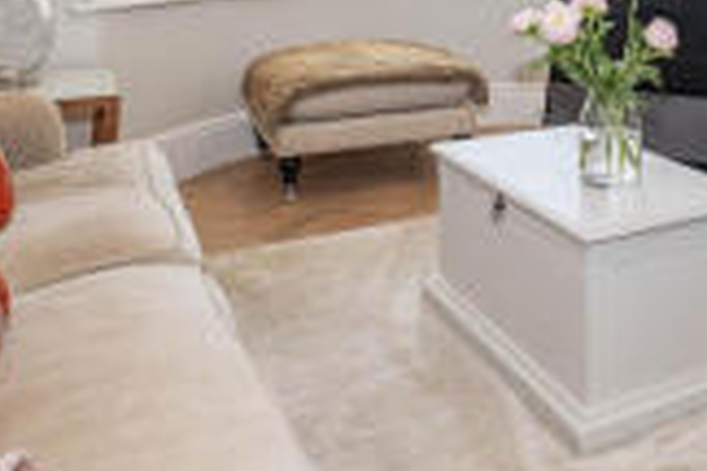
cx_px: 681
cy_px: -41
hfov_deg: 40.0
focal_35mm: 44
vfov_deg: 27.9
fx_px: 864
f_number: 5.6
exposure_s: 1/40
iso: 320
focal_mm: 10
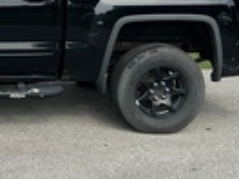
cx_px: -42
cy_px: 7
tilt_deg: -6.2
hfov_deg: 21.5
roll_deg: -1.8
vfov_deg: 17.0
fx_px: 587
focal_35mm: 85
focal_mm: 3
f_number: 1.8
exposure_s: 1/1412
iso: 25
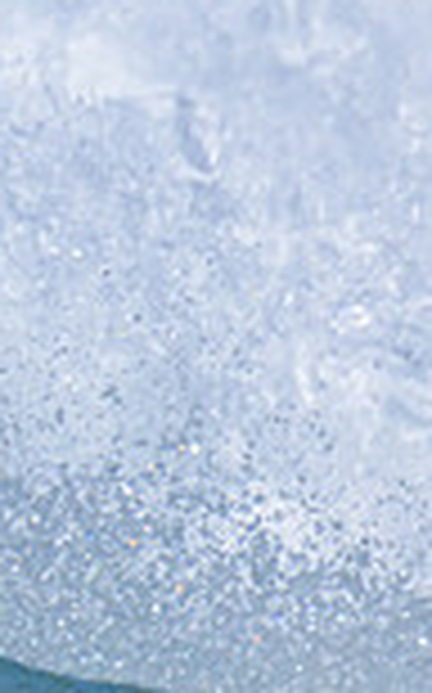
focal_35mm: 4176
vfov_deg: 0.5
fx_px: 78813
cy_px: 250
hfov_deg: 0.3
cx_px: -1090
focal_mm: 800
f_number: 11
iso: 500
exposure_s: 1/2000
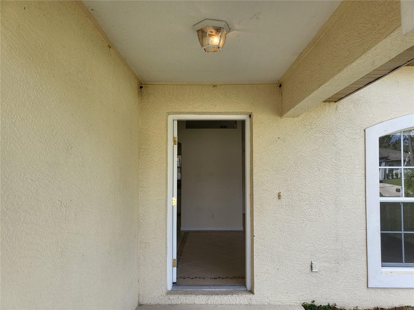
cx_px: 207
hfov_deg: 67.3
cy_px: 155
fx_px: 311
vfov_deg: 53.1
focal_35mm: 26
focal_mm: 4.25
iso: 50
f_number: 1.8
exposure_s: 1/503
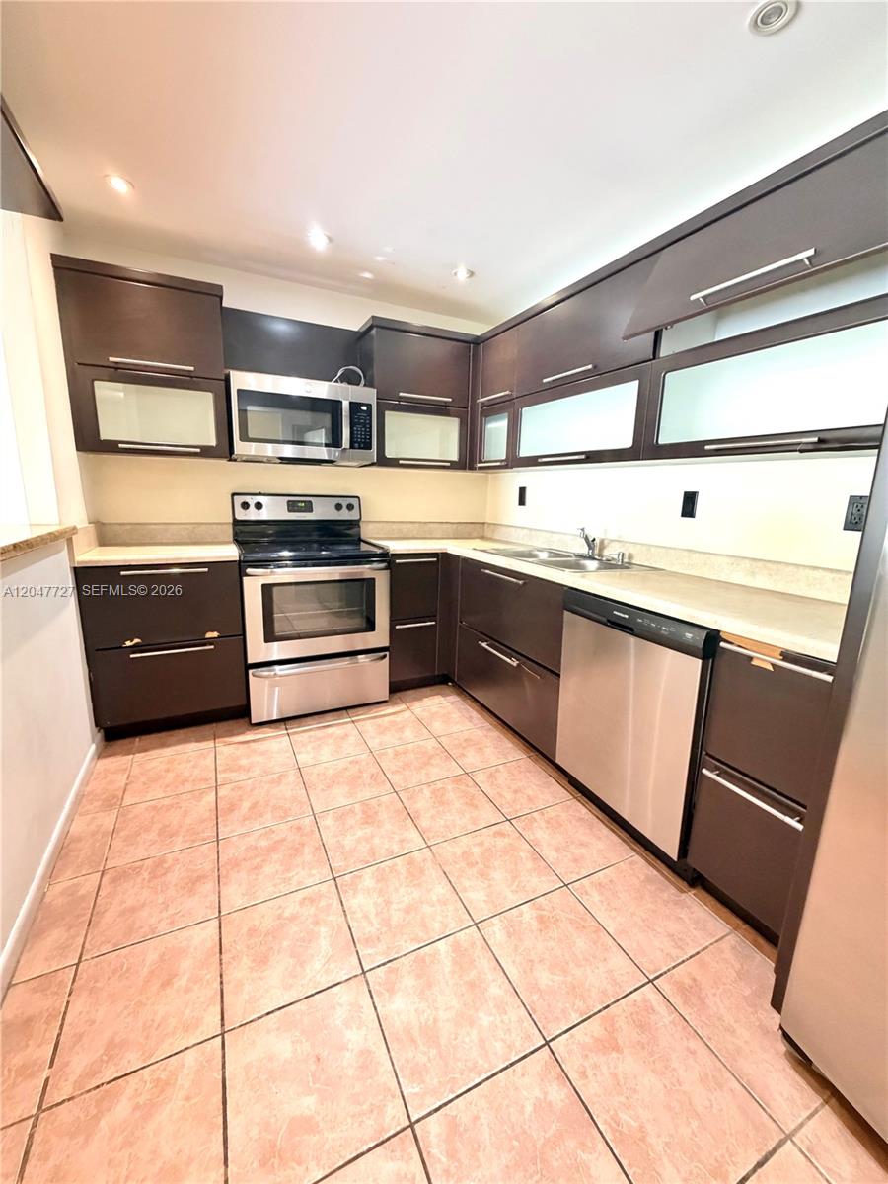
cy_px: 592
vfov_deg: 102.1
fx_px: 479
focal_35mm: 14
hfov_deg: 85.7
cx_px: 444
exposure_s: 1/60
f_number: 2.2
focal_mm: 2.22
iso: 800
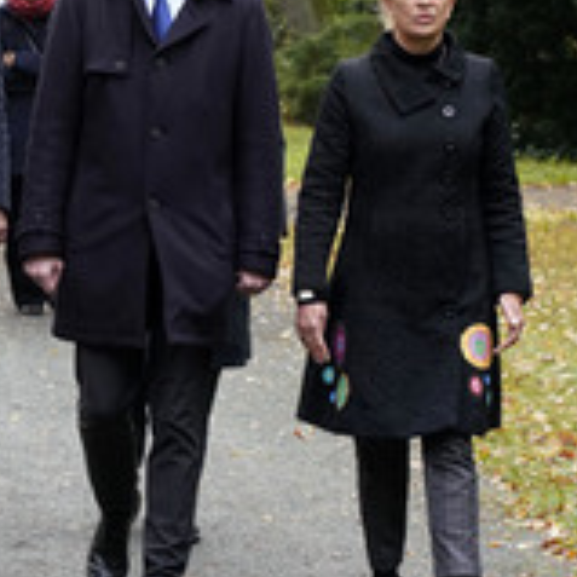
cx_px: -169
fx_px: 3734
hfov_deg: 8.7
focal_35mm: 198
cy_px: 225
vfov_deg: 8.8
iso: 1250
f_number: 5.6
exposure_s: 1/320
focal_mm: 82
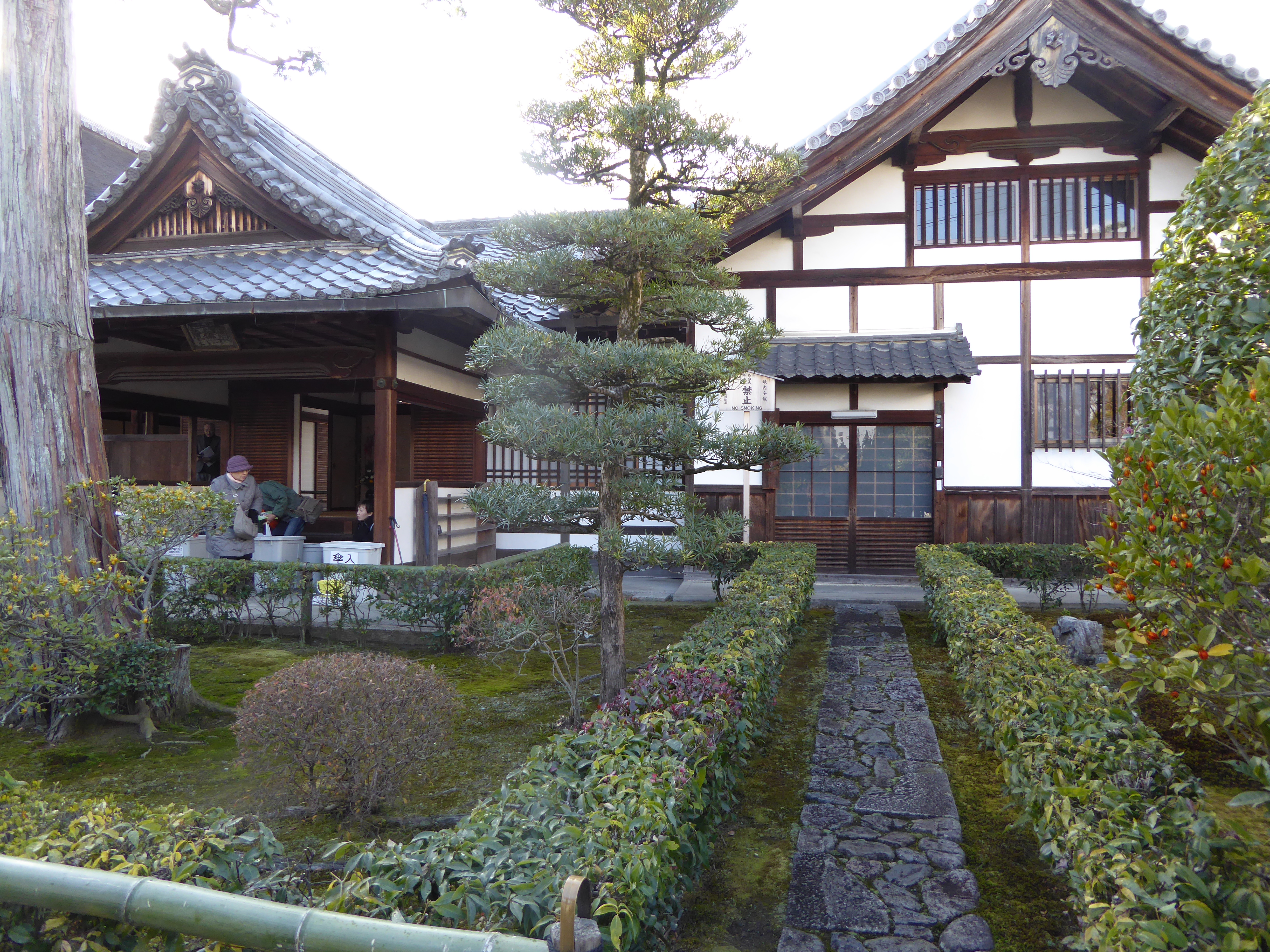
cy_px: 476
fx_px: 917
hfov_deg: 69.4
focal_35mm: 25
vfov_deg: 54.9
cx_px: 635
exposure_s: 1/60
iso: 100
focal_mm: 4.3
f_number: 3.3
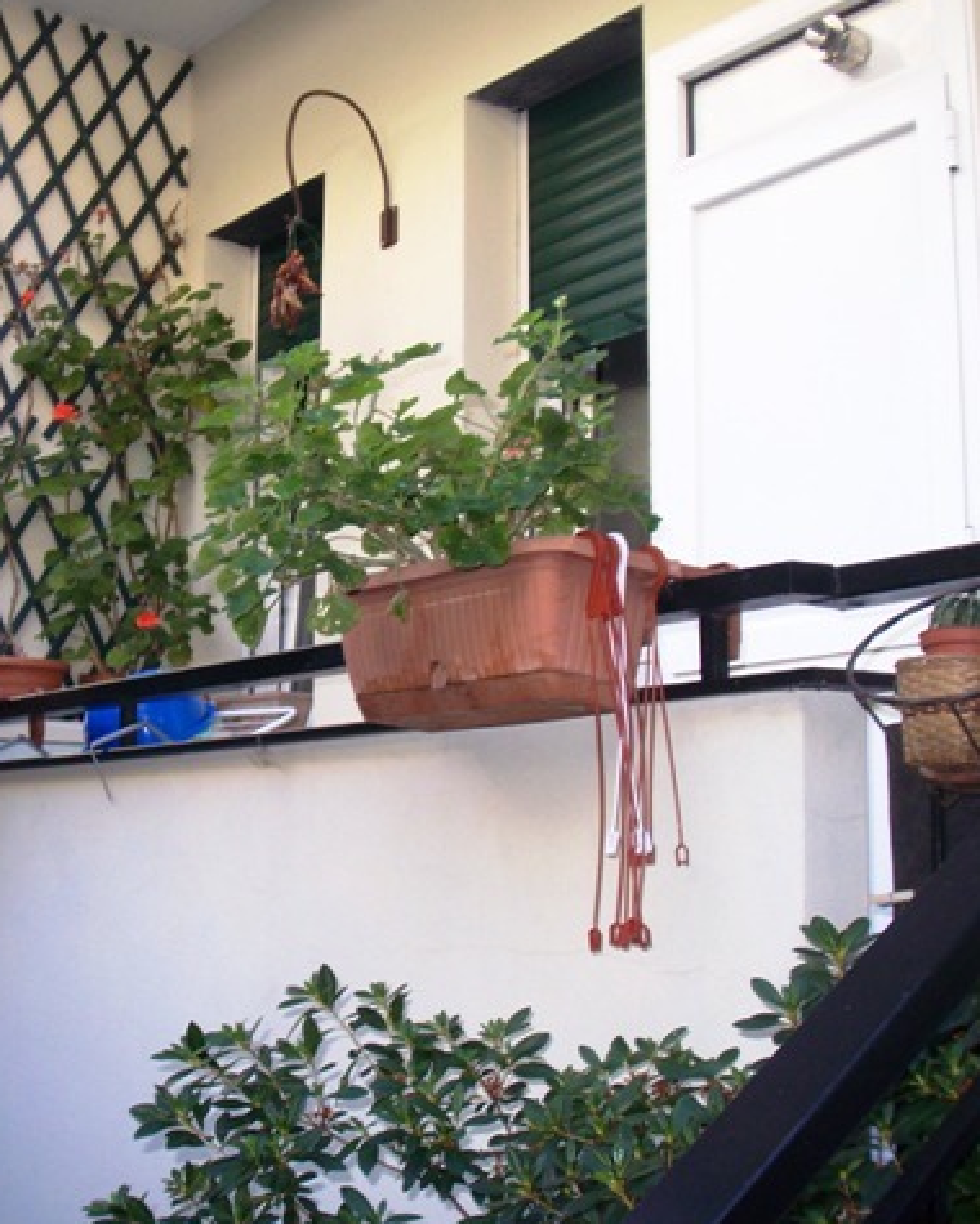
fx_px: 1813
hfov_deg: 30.0
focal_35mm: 50
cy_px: 608
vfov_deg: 37.3
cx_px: 322
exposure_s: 1/60
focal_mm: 6.3
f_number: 3.9
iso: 125
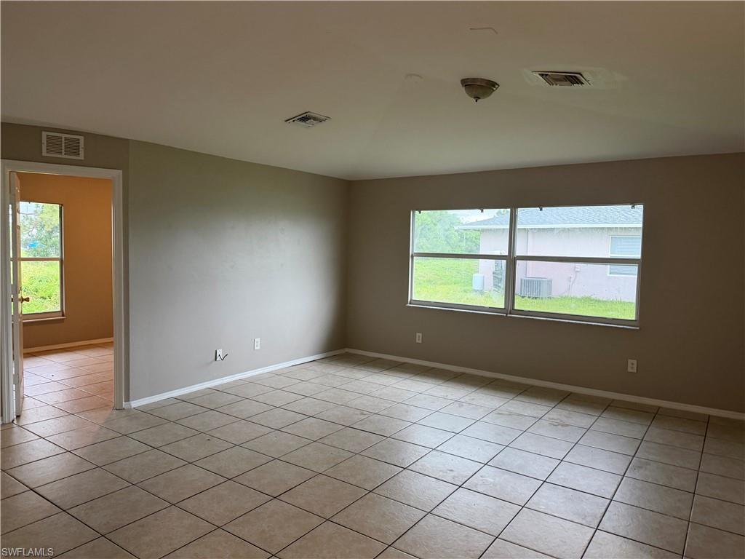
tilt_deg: -2.8
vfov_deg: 56.8
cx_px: 372
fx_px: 517
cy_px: 280
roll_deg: -0.3
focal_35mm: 24
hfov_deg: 71.6
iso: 250
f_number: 1.78
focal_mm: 6.76
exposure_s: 1/60
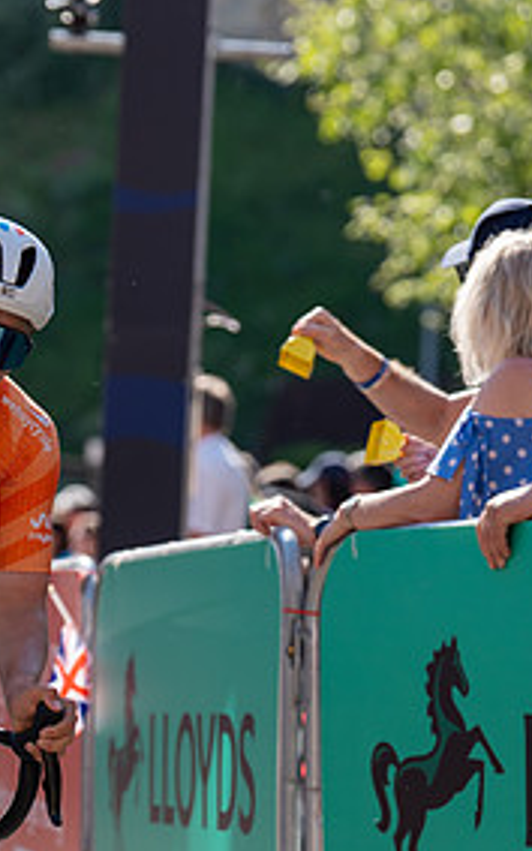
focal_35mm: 238
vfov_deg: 8.8
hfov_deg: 5.5
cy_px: 579
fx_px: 5518
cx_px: 6
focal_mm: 114
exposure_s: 1/1000
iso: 160
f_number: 3.5
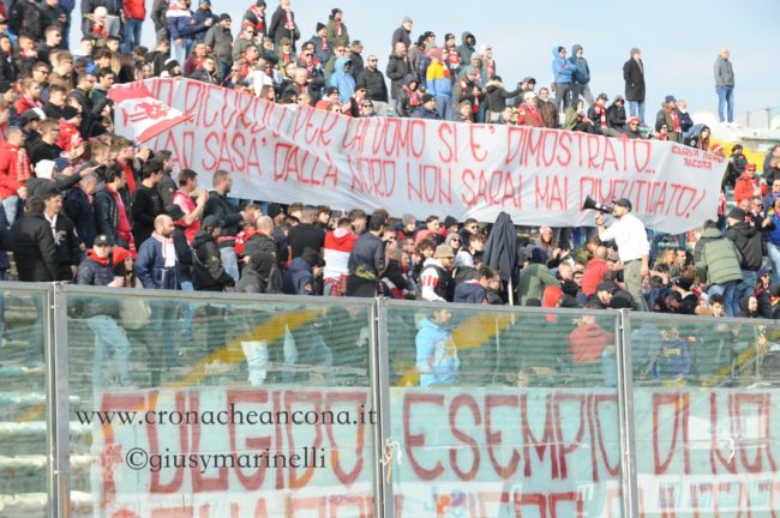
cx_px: 390
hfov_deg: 15.2
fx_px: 2922
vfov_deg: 10.1
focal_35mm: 135
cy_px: 259
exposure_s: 1/640
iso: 1000
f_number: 9
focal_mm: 135
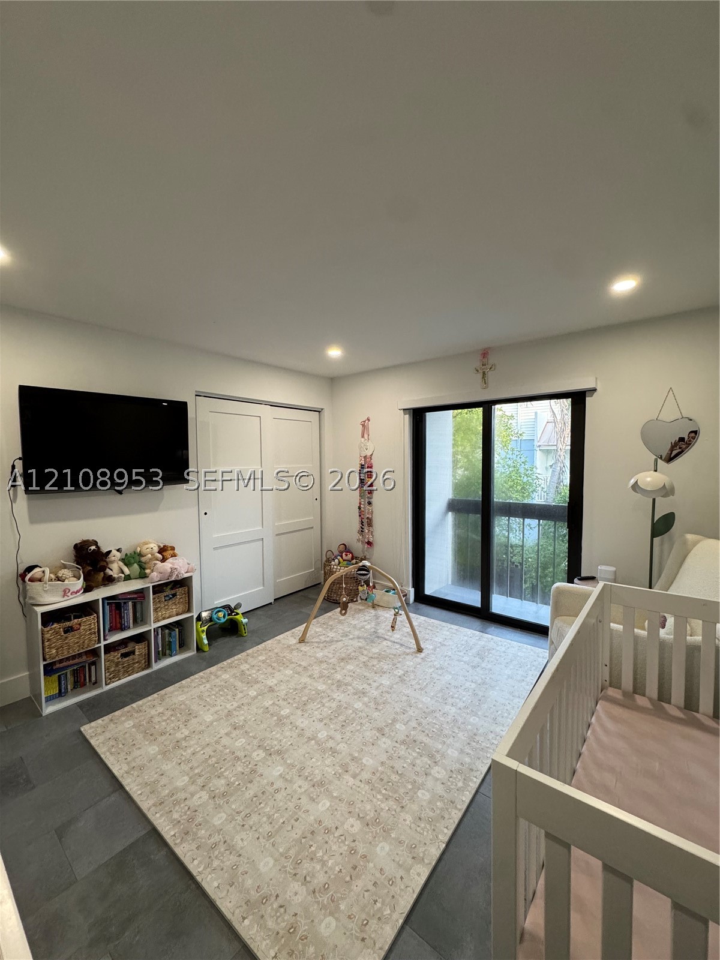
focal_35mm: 14
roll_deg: +0.9
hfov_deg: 85.7
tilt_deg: -4.0
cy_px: 480
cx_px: 360
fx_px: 388
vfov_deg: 102.1
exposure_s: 1/120
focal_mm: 2.22
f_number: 2.2
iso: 250
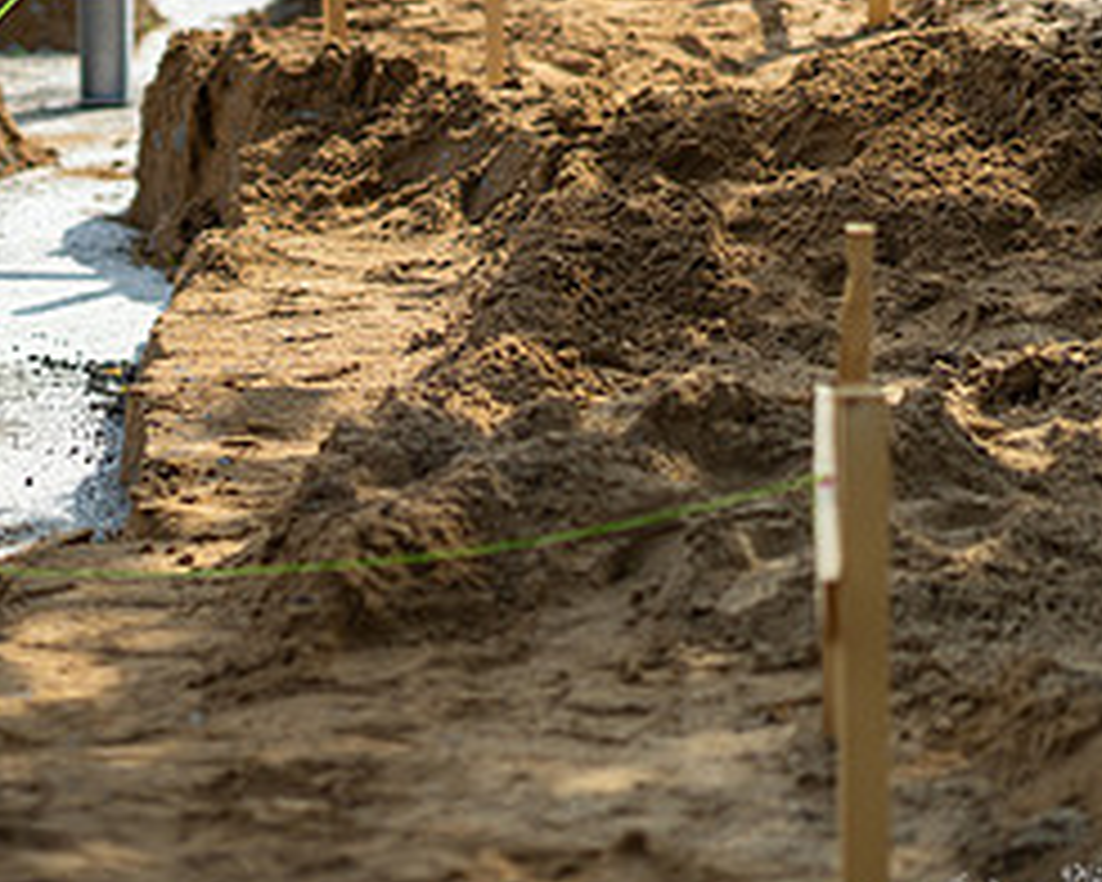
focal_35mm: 192
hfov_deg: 10.0
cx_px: 112
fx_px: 6262
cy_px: 272
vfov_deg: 8.0
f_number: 1.4
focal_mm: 85
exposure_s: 1/3200
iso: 50
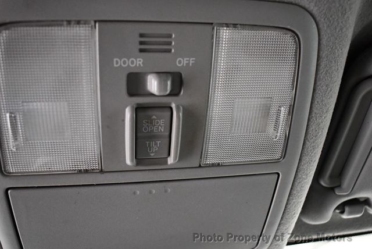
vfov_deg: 36.9
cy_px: 124
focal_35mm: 36
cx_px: 186
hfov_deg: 53.1
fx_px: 372
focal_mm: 18
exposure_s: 1/60
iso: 3200
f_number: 3.5
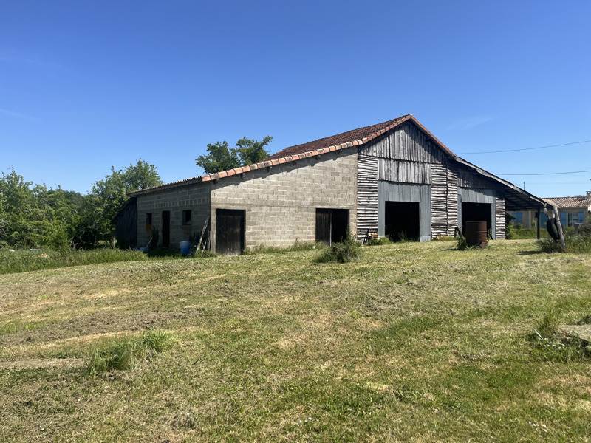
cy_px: 222
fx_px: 444
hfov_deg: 67.3
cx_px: 296
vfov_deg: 53.1
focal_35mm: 26
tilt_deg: +0.0
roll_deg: -0.4
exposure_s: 1/3413
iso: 50
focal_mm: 5.1
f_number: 1.6
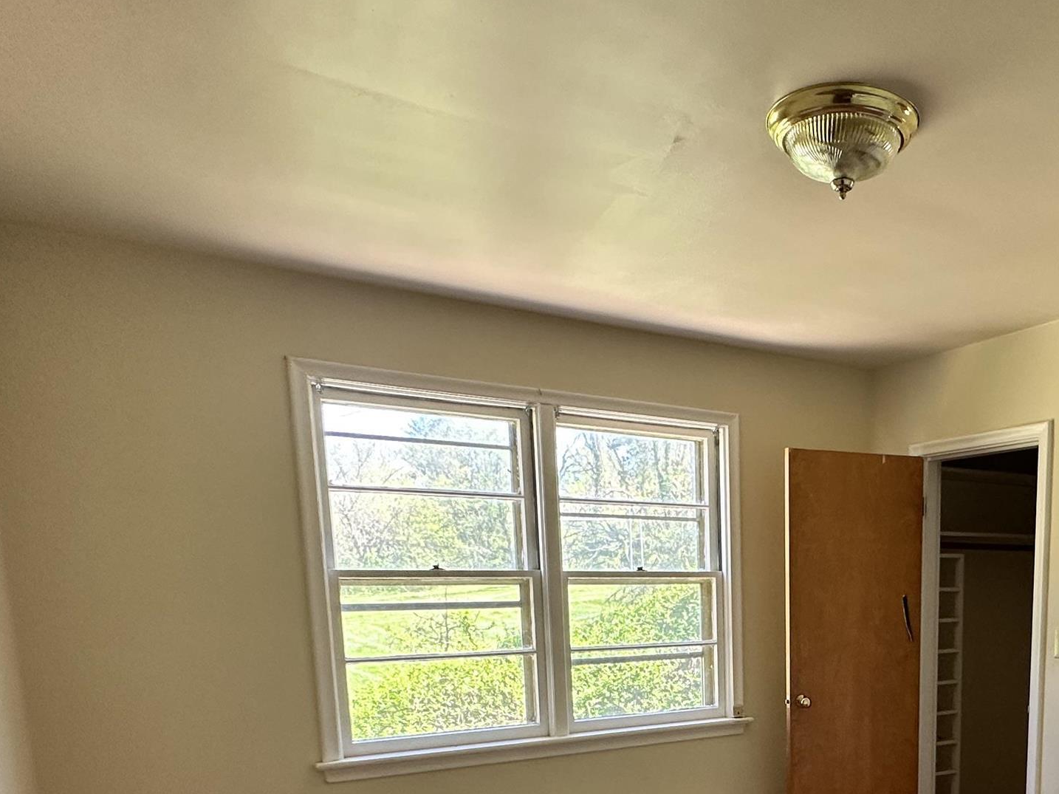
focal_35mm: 30
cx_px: 812
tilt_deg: -10.6
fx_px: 918
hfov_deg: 56.6
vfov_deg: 42.6
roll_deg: -1.0
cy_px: 725
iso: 160
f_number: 2.2
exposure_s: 1/99
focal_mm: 2.22
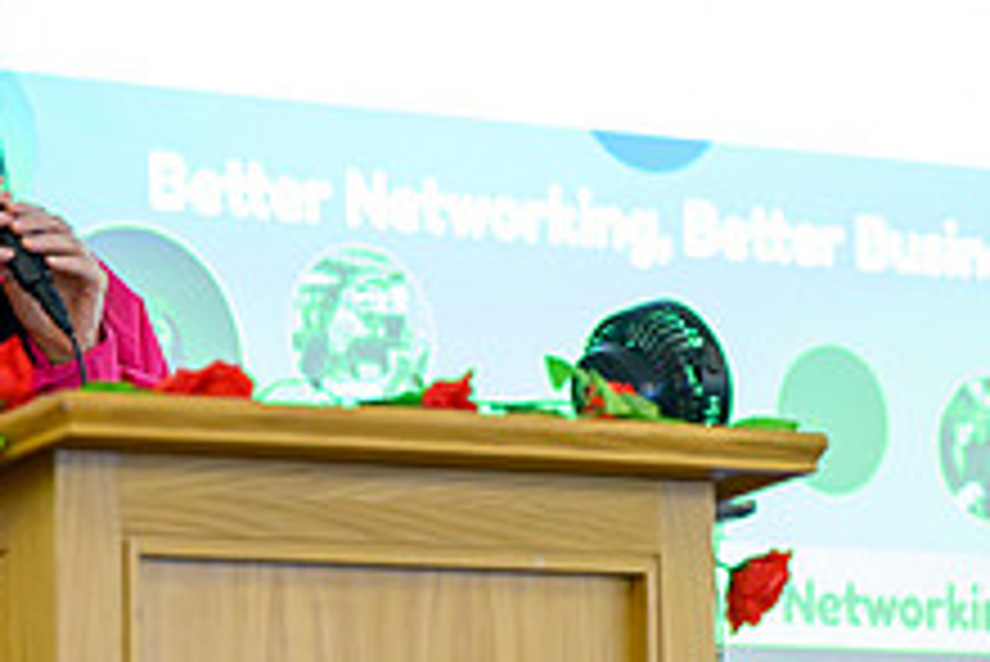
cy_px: 342
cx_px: 518
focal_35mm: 268
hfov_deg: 7.7
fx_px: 7375
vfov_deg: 5.1
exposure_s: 1/200
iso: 12800
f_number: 2.8
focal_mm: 101
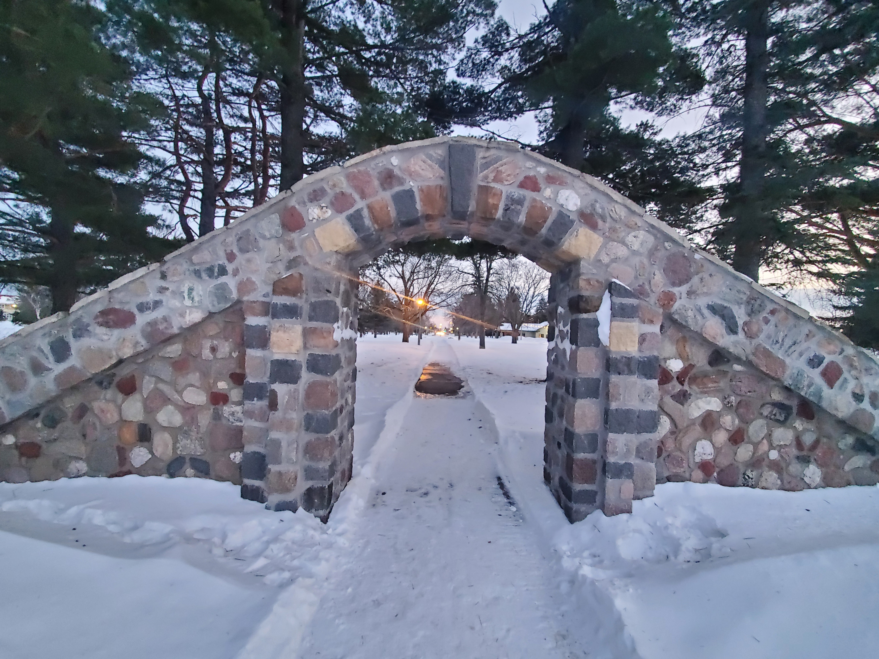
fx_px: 330
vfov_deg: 89.9
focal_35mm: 13
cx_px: 440
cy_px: 330
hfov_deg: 106.2
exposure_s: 1/30
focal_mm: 1.8
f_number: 2.2
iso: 1000
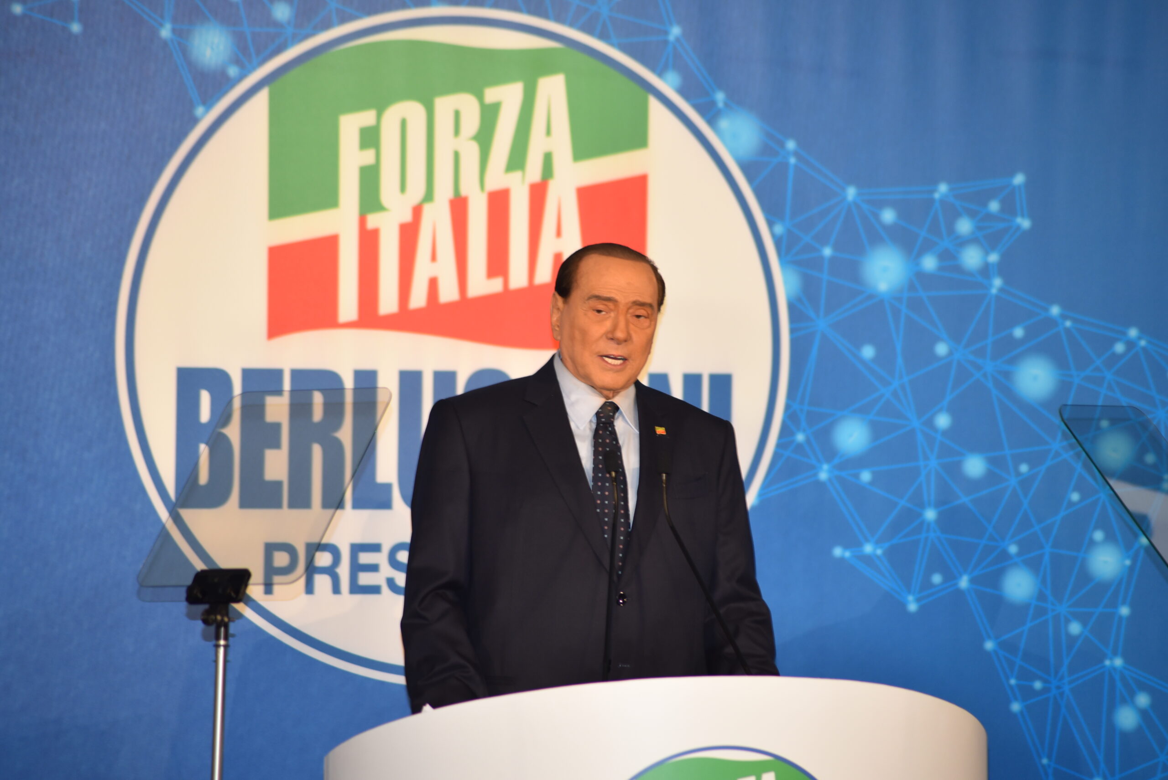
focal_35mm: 185
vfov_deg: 7.4
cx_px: 584
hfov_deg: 11.1
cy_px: 390
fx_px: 6004
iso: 900
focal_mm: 185
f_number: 4.5
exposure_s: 1/60
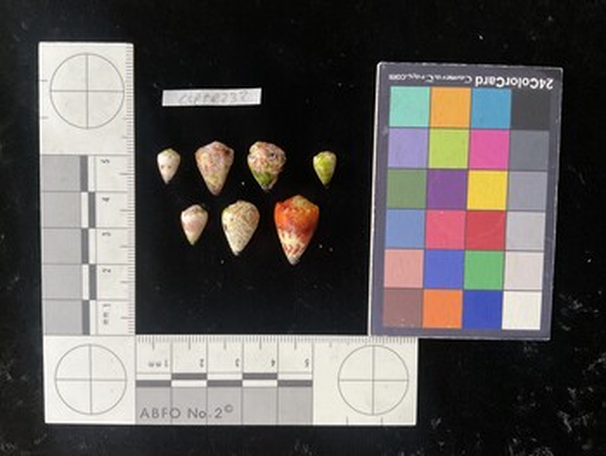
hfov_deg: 61.6
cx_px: 303
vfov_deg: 48.3
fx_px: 508
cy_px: 228
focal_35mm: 29
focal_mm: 3
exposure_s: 1/60
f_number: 1.8
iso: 200
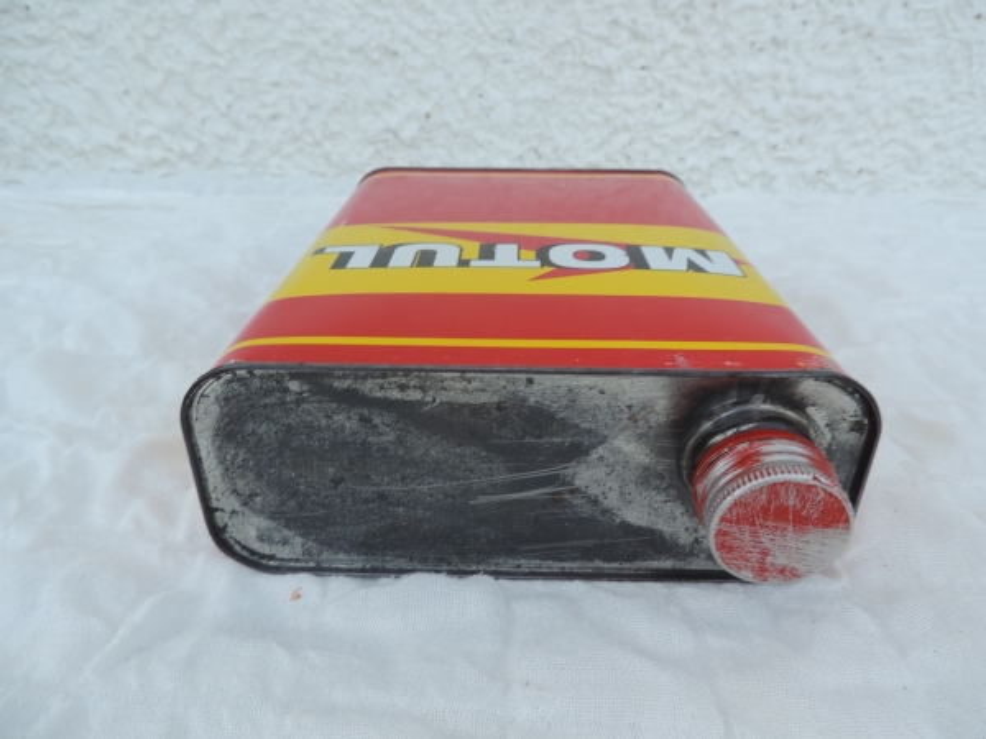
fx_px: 684
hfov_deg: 71.6
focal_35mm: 24
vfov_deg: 56.8
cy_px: 370
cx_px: 493
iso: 80
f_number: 3
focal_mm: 4.3
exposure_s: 1/160
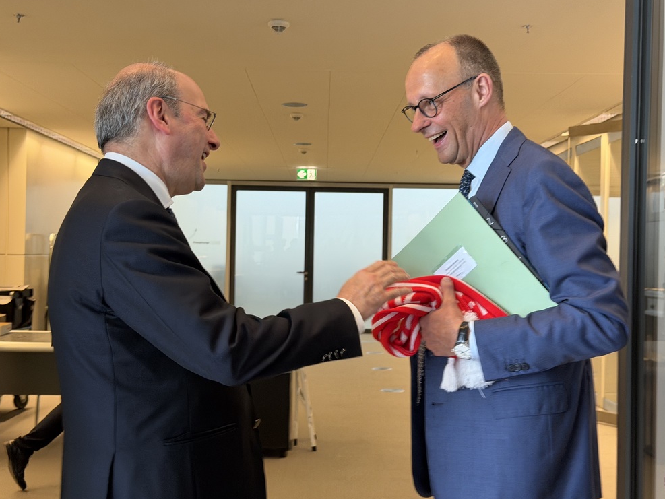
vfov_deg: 29.7
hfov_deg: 38.9
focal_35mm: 49
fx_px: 942
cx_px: 329
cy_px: 251
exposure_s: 1/59
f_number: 1.78
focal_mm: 6.76
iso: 200
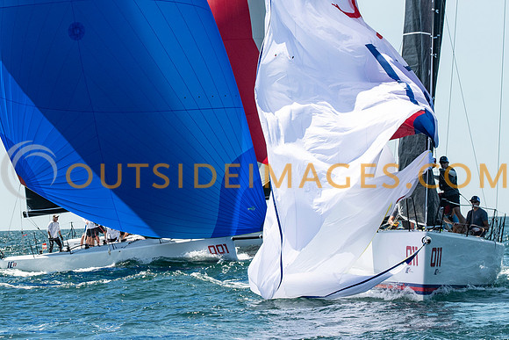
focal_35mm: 256
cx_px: 147
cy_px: 98
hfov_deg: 8.0
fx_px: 3618
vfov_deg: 5.4
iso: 320
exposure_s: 1/2000
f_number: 5.6
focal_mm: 120
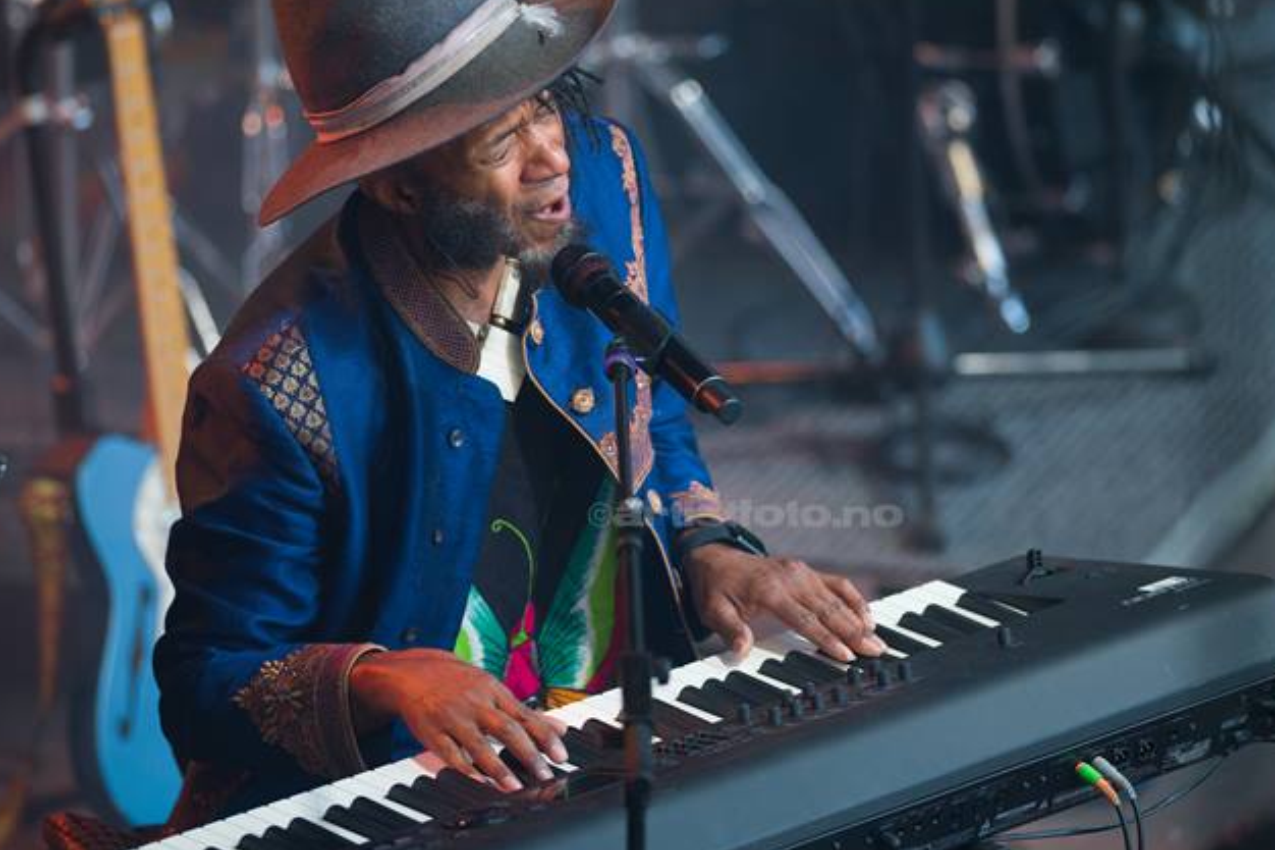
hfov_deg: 6.0
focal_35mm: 345
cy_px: 366
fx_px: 12215
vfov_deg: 4.0
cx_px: 603
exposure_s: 1/1000
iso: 1000
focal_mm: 300
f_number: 2.8
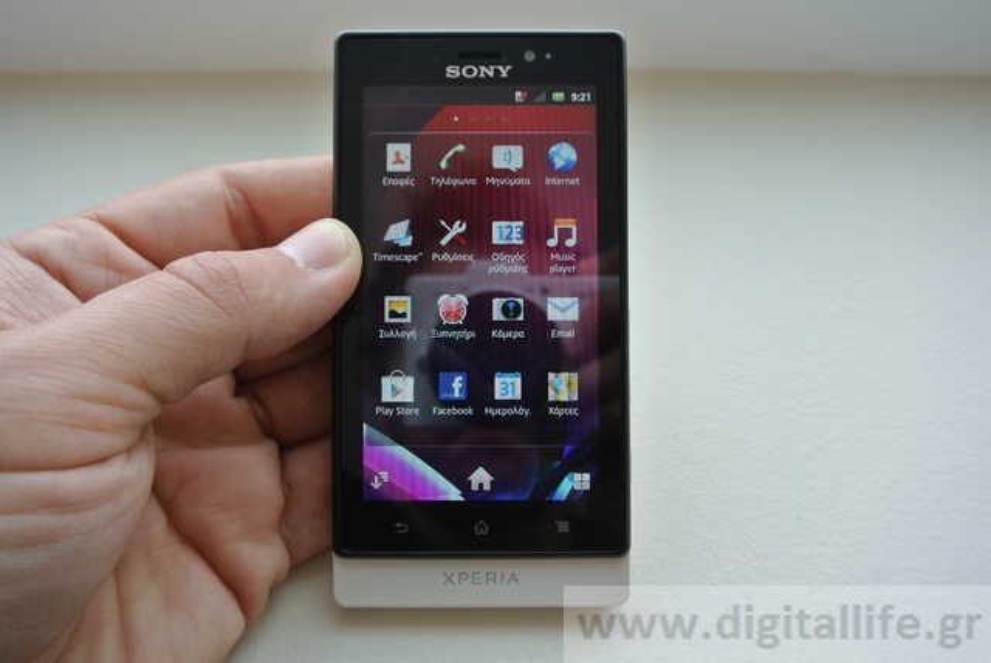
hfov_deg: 60.2
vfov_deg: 42.4
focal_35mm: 31
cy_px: 332
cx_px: 496
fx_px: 854
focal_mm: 11.8
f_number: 5.6
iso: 200
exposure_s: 1/125
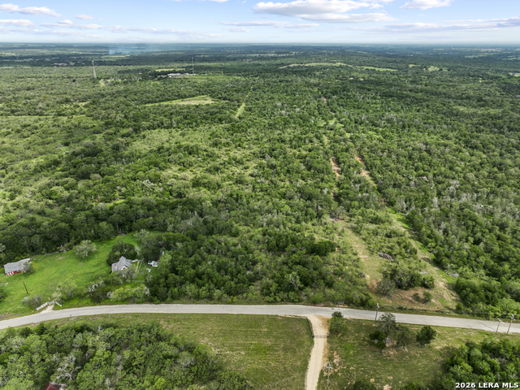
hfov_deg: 71.6
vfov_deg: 56.8
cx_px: 260
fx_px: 361
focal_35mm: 24
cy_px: 195
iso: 100
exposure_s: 1/800
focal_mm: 12.29
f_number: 2.8
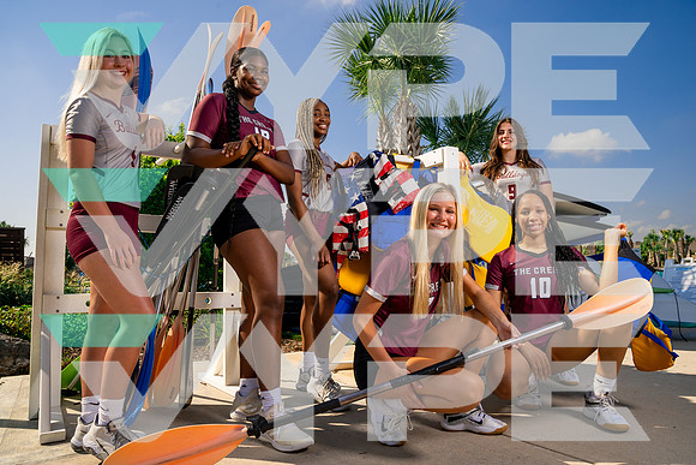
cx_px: 348
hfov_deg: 73.7
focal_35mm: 24
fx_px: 464
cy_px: 232
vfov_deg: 53.2
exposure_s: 1/250
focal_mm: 24
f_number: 11
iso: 100
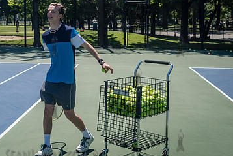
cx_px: 58
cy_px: 45
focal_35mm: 59
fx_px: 382
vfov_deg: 22.9
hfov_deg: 33.3
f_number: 4
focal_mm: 35
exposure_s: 1/2500
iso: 200
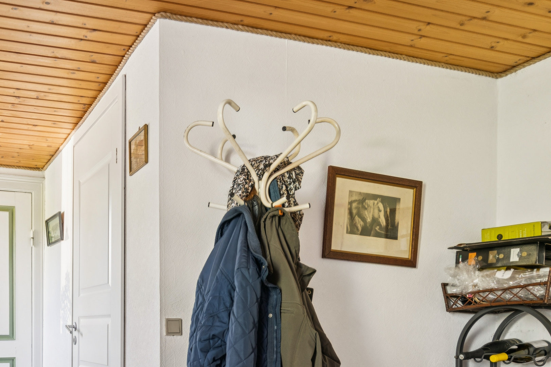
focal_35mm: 37
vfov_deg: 33.9
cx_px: 129
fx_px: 566
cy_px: 335
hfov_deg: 49.5
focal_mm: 20
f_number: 7.1
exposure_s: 1/10
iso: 800
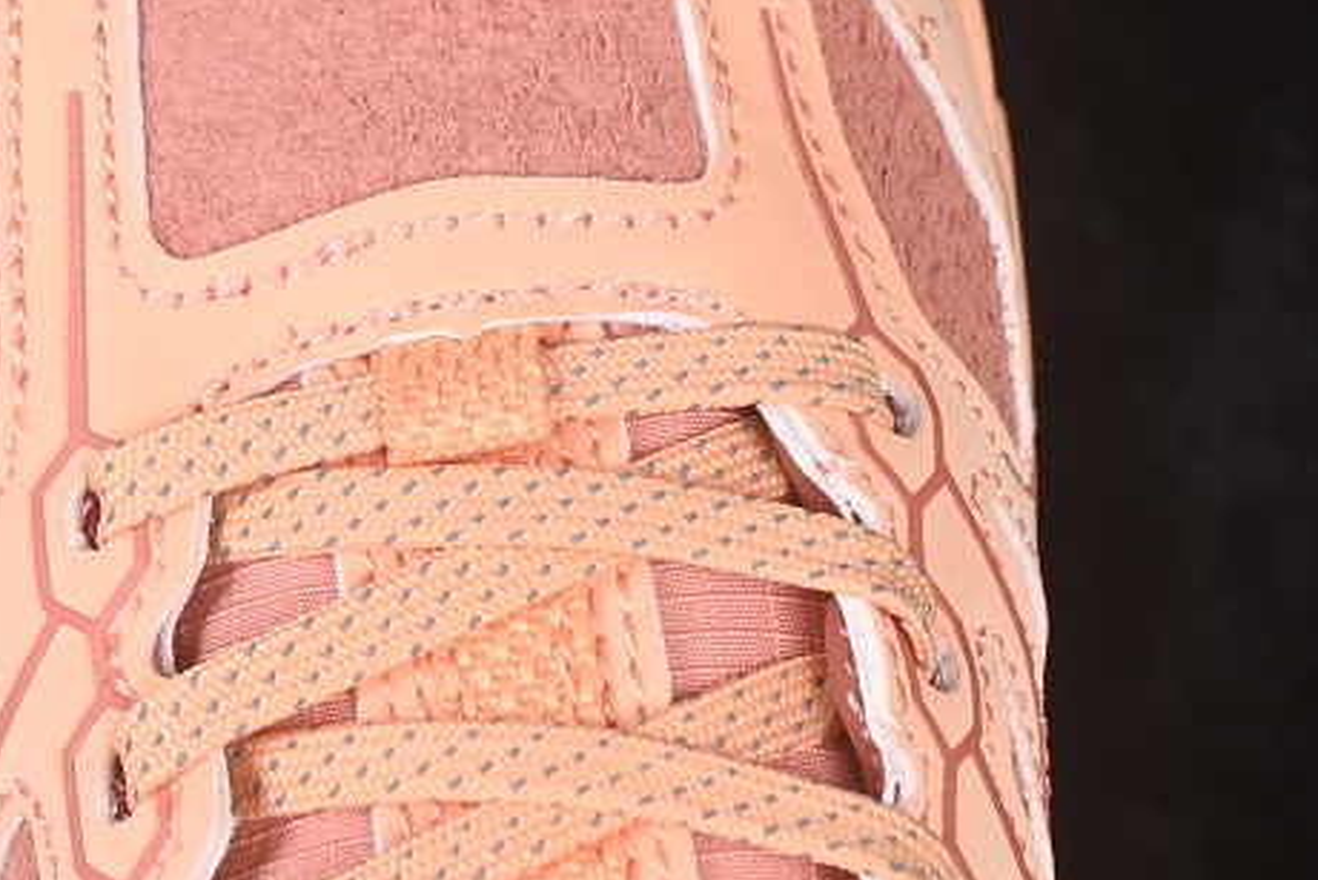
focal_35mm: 176
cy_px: 290
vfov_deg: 7.8
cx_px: 332
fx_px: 6445
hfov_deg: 11.6
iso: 160
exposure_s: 1/80
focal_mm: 50
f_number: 7.1
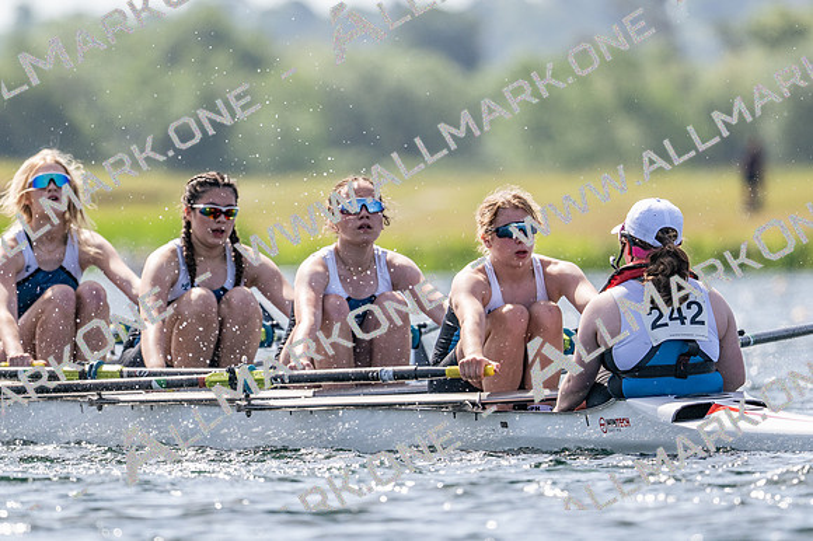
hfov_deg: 3.3
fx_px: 14053
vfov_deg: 2.2
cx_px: 422
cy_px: 260
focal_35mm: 623
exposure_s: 1/2500
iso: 250
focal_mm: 400
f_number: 4.5
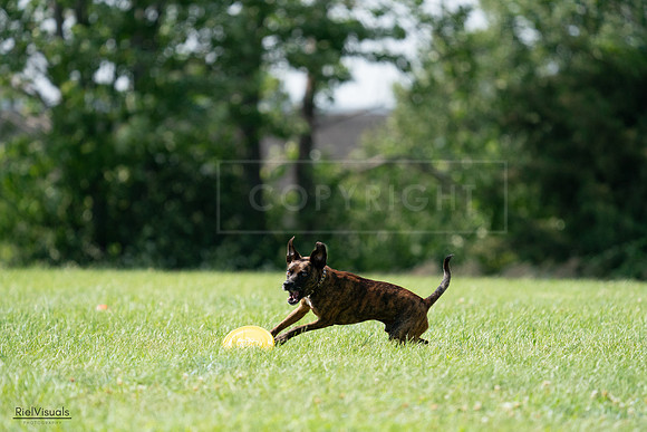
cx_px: 324
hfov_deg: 5.6
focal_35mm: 368
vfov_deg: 3.7
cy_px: 216
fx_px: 6615
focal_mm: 368
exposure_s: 1/4000
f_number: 6.3
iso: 2500
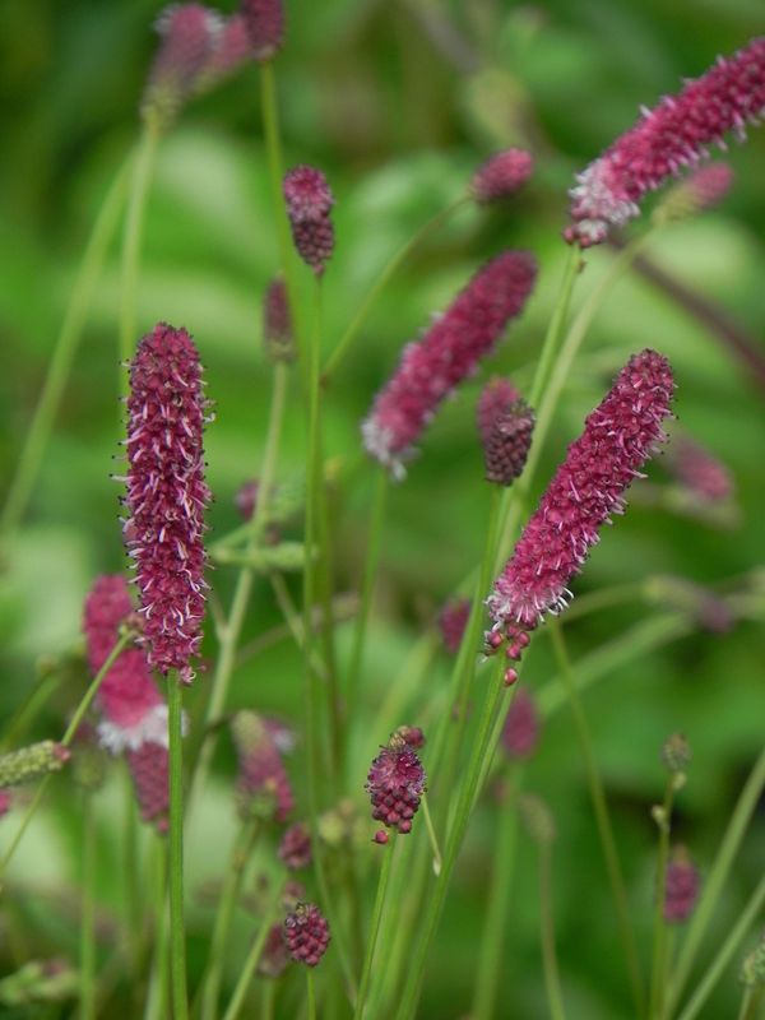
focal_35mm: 425
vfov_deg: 4.7
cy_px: 510
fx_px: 12523
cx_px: 382
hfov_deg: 3.5
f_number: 5
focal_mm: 75.7
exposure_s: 1/640
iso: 160
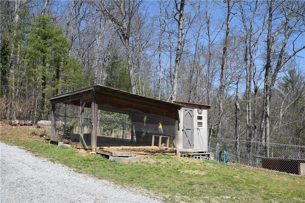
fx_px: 305
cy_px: 102
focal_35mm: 36
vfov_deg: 36.8
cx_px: 152
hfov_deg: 53.1
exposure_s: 1/320
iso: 200
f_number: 9
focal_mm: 24
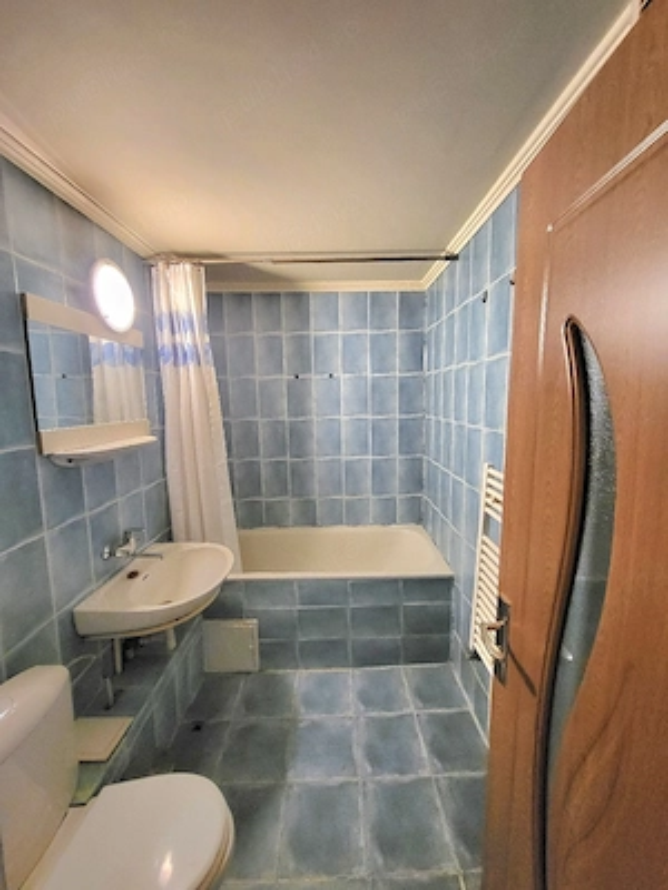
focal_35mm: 13
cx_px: 334
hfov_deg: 89.9
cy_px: 445
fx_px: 334
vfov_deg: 106.2
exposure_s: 1/33.4
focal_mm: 1.74
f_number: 2.2
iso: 800
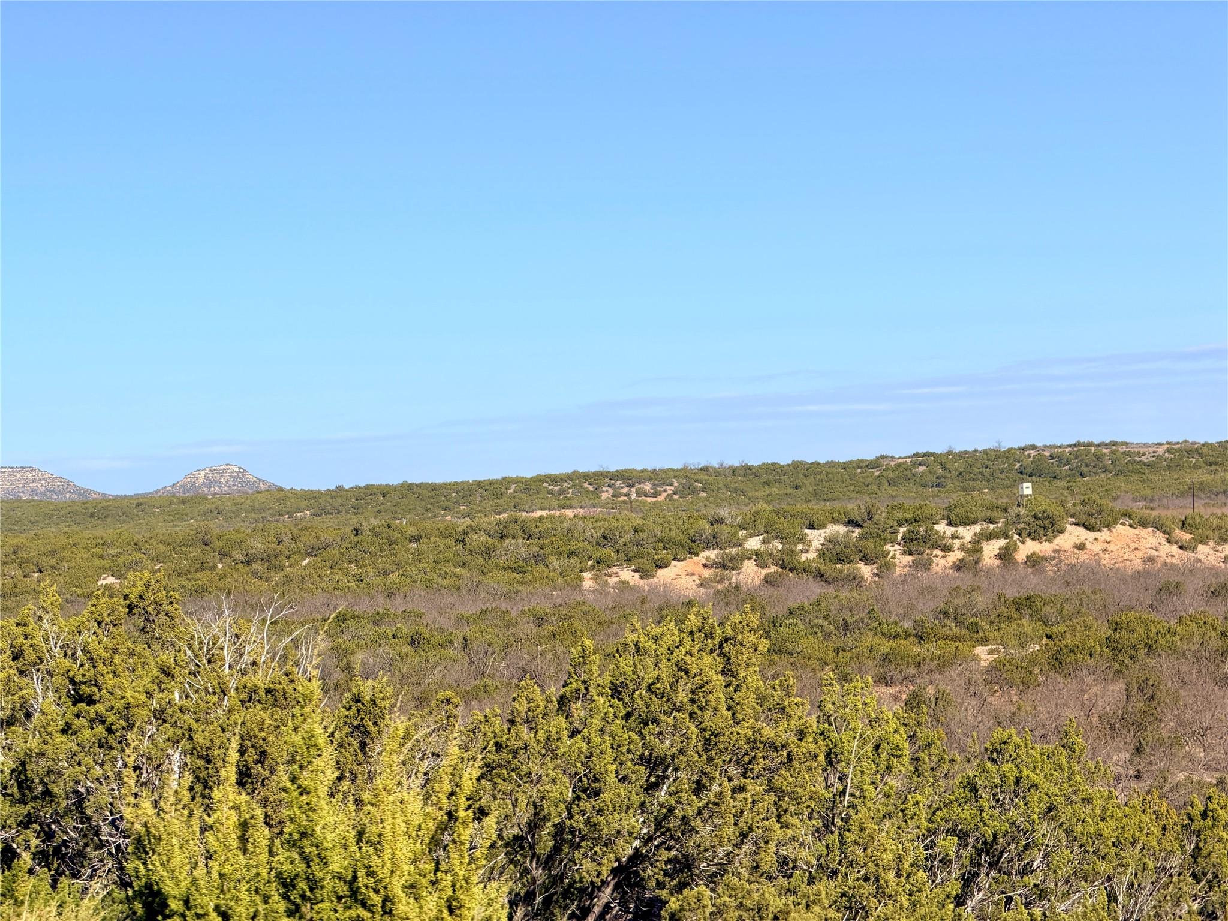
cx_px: 614
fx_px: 3547
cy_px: 460
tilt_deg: -2.9
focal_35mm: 100
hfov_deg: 19.6
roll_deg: +0.7
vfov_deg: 14.8
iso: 20
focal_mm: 16.89
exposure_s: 1/1050
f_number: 2.8
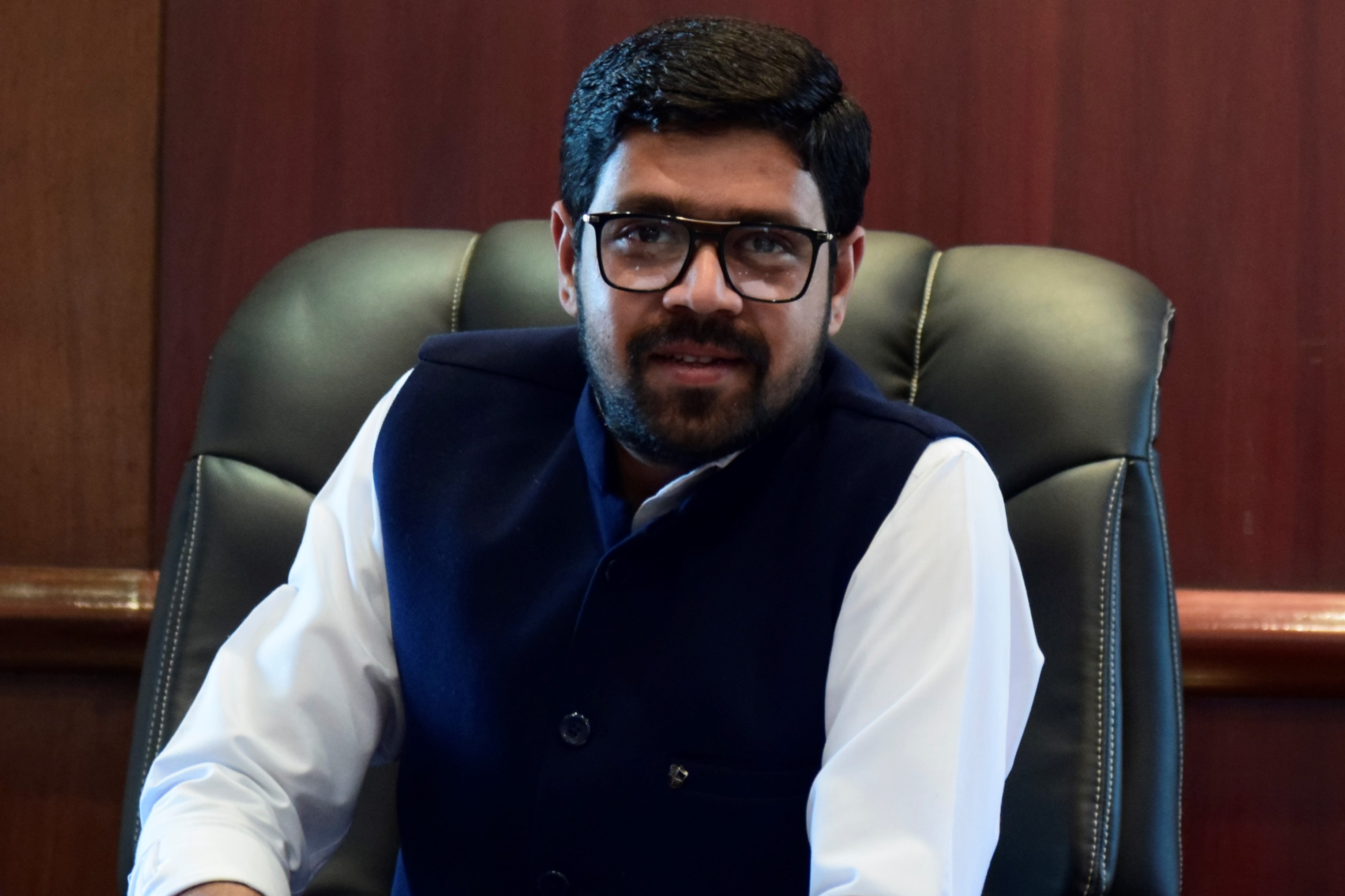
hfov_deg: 11.7
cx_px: 733
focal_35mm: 175
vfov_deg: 7.8
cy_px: 559
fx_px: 6537
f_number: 4.2
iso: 1600
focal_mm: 92
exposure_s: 1/30
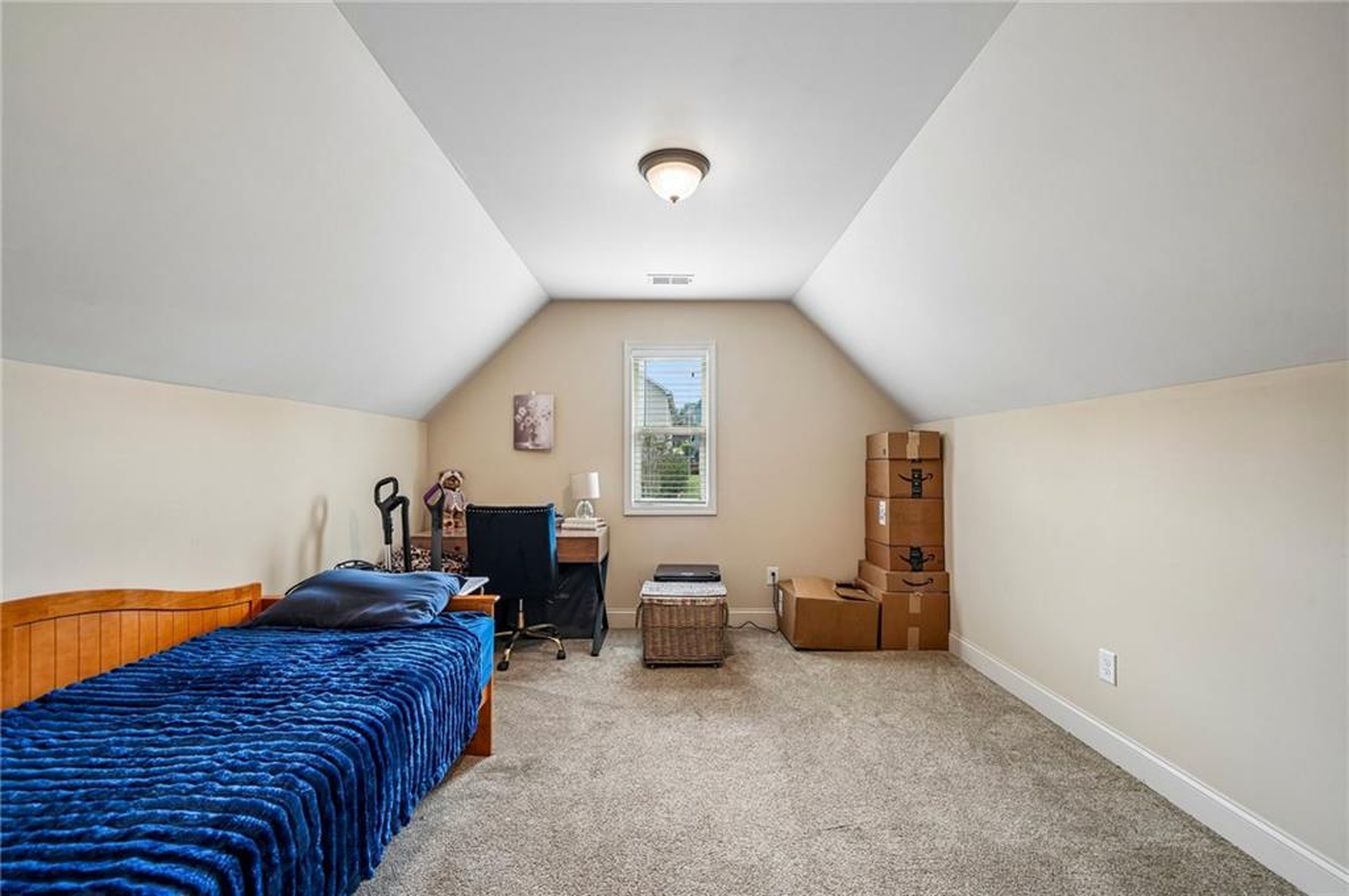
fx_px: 562
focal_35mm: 15
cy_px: 448
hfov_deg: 100.4
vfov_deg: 77.2
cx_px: 674
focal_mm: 15
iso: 400
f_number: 8
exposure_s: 1/10
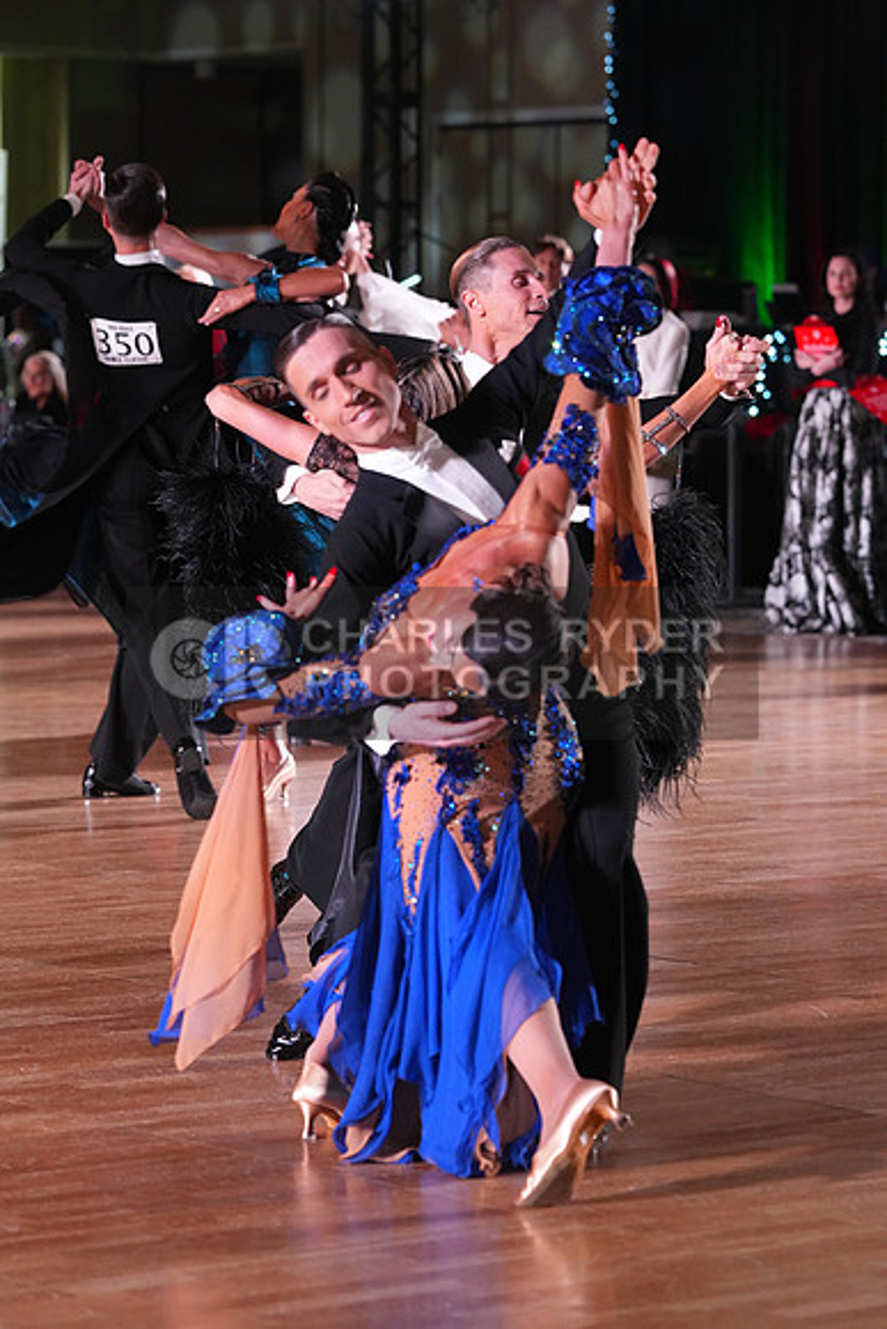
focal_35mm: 135
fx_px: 4986
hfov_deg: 10.2
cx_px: 444
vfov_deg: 15.2
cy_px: 664
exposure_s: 1/200
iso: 4000
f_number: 5
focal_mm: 135
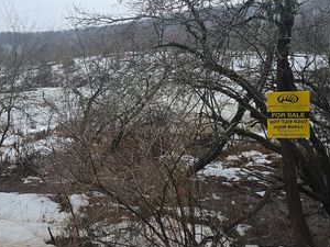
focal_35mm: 33
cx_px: 133
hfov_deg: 55.0
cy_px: 97
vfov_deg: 42.7
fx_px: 315
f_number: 1.7
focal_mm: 6.3
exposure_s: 1/180
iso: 32
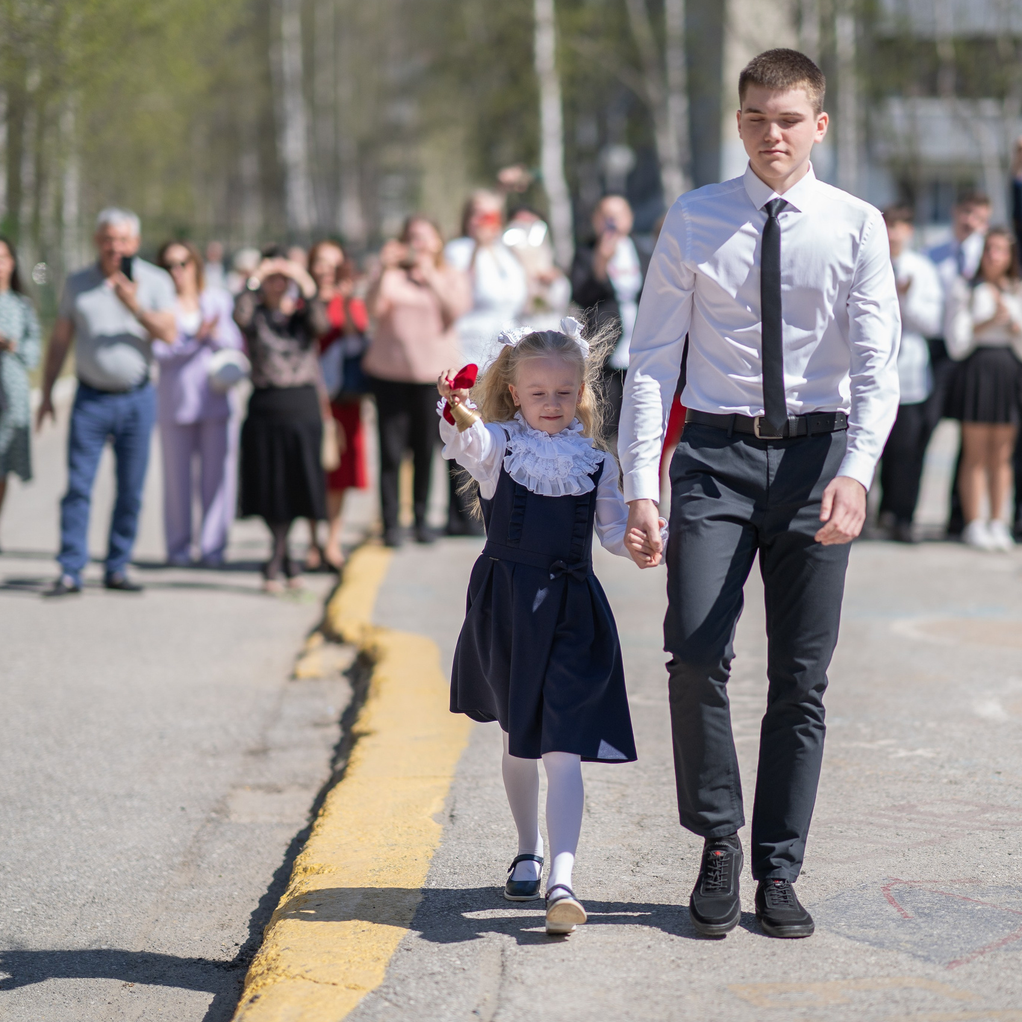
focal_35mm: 109
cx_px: 664
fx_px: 3641
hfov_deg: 16.0
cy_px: 512
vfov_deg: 16.0
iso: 160
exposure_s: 1/8000
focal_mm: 85
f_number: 1.4
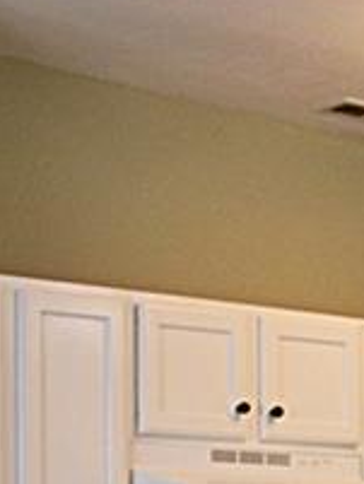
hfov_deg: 11.9
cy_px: 624
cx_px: 419
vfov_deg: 15.4
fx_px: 1709
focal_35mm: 122
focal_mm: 5.7
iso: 110
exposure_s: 1/30
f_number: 2.9
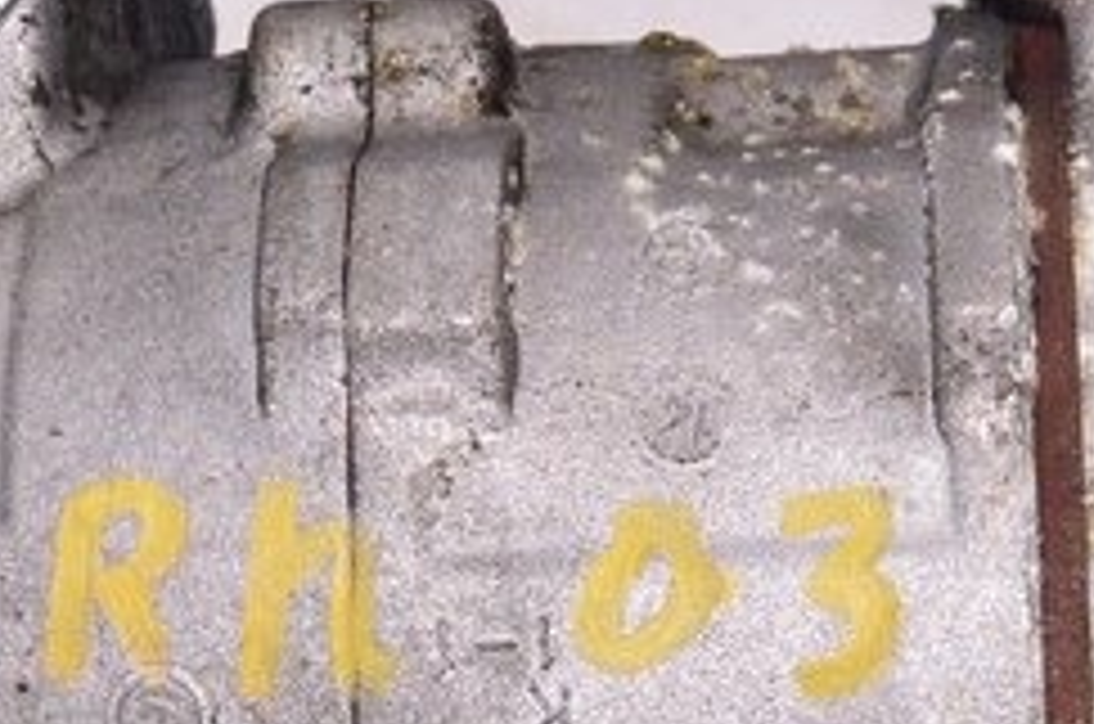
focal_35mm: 152
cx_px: 207
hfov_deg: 13.5
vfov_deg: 9.0
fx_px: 4610
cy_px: 645
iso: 1600
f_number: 8
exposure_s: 1/160
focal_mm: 24
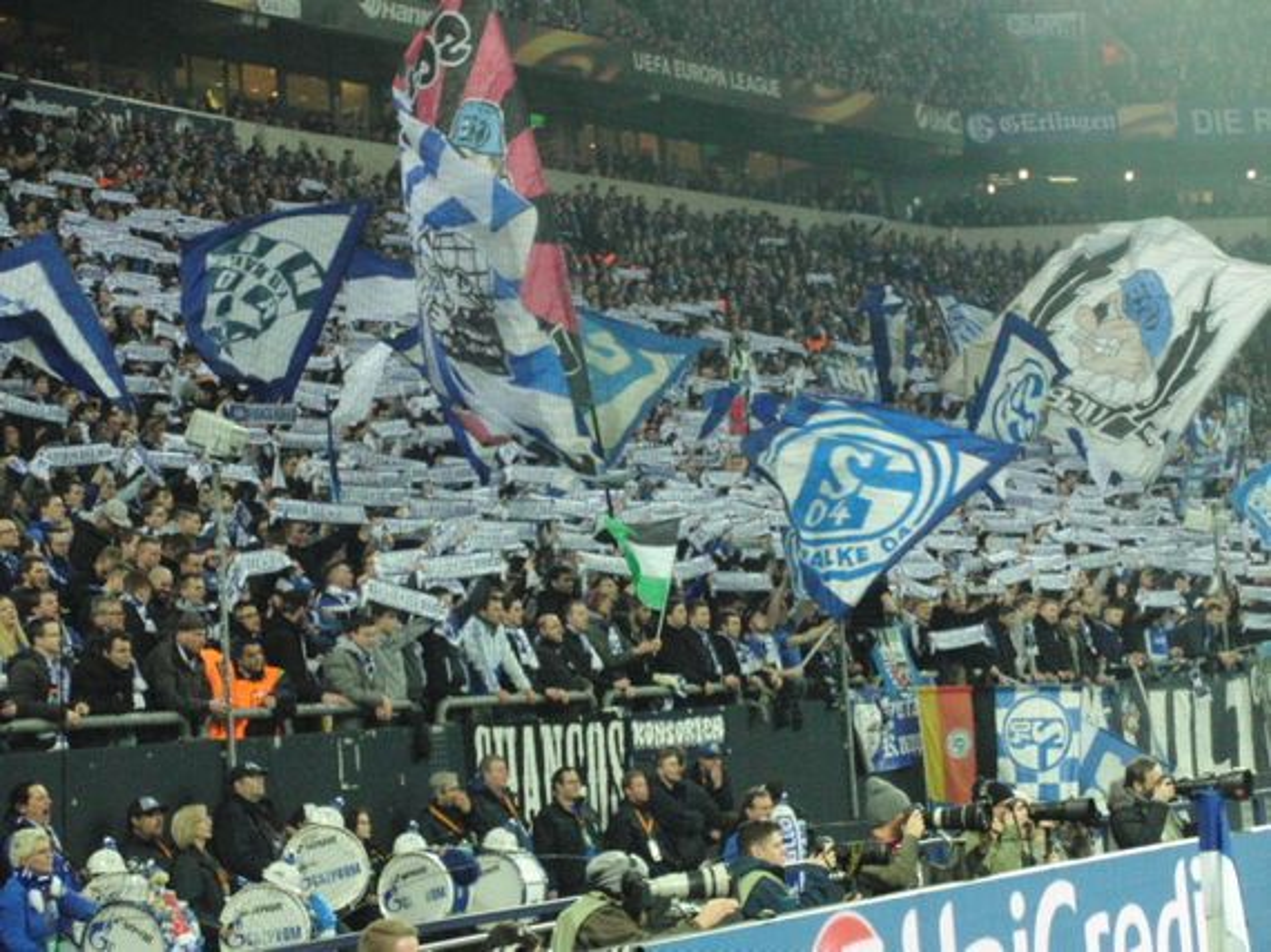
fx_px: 3560
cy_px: 476
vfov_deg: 15.2
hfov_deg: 20.2
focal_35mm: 97
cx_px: 636
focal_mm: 16.87
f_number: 4.2
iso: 800
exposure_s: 1/100
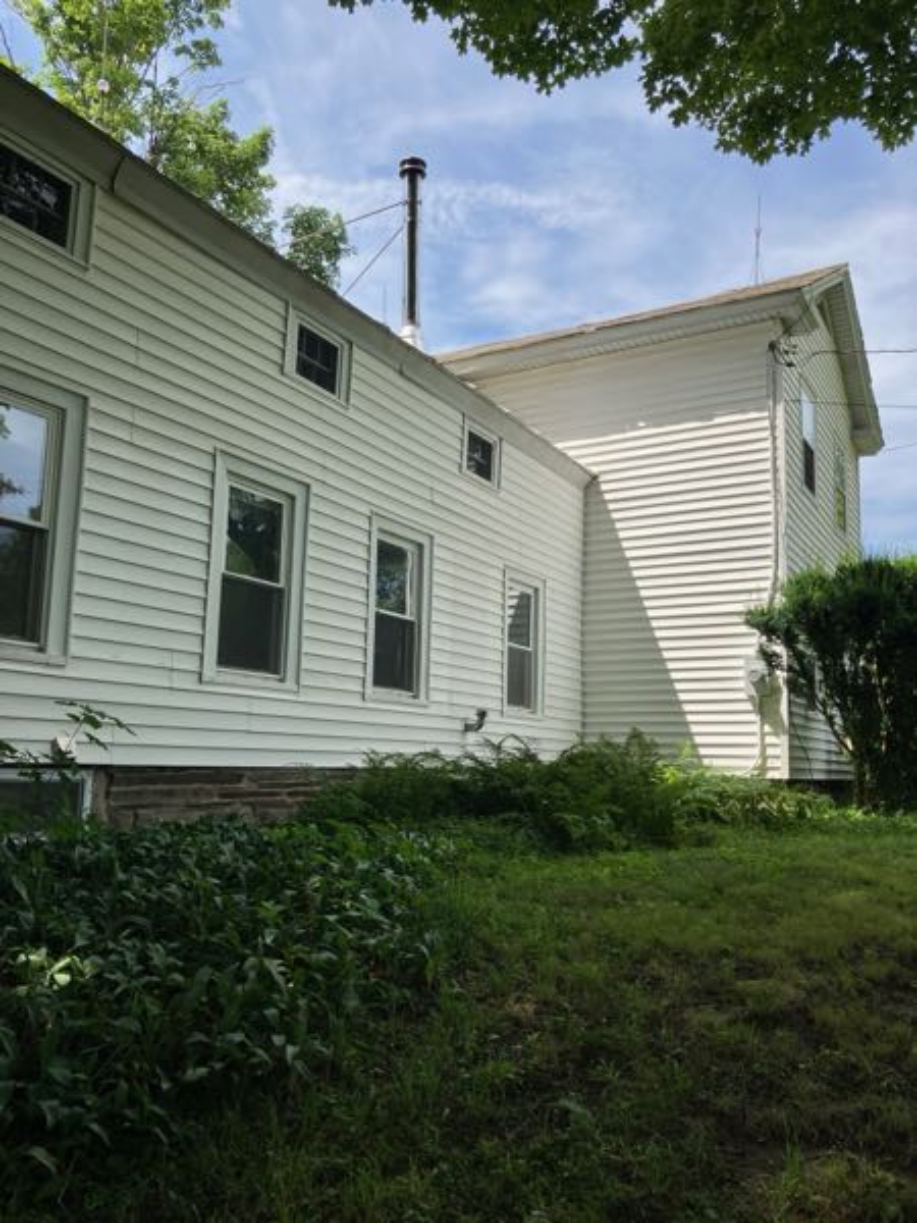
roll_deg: -1.8
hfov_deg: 49.7
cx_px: 458
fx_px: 989
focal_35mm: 28
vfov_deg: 63.4
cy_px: 612
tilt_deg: +9.6
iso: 32
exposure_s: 1/1389
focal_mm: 3.99
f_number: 1.8
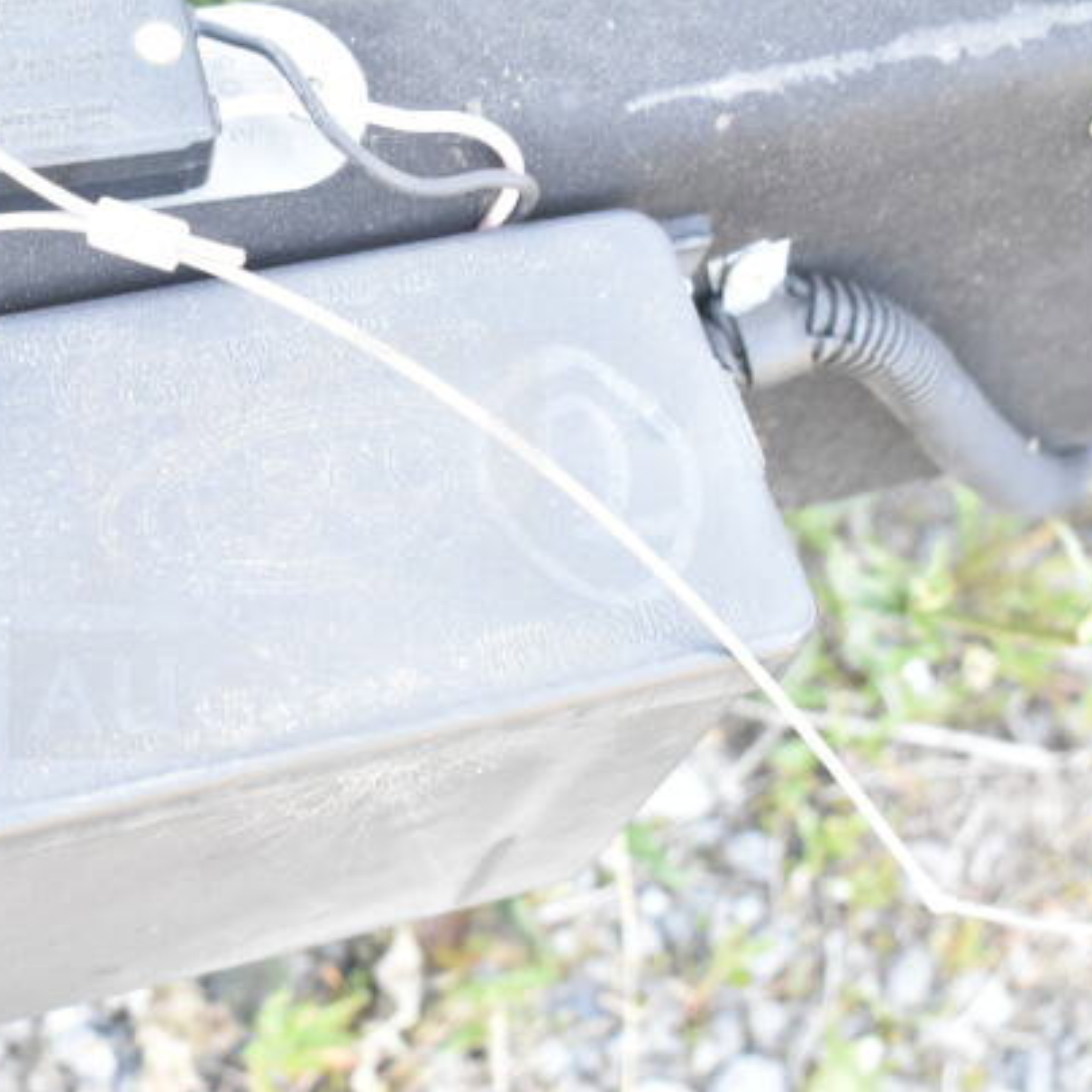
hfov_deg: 22.3
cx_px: 311
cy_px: 545
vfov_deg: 22.5
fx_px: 2748
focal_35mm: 77
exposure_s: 1/125
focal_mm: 40
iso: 1600
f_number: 7.1
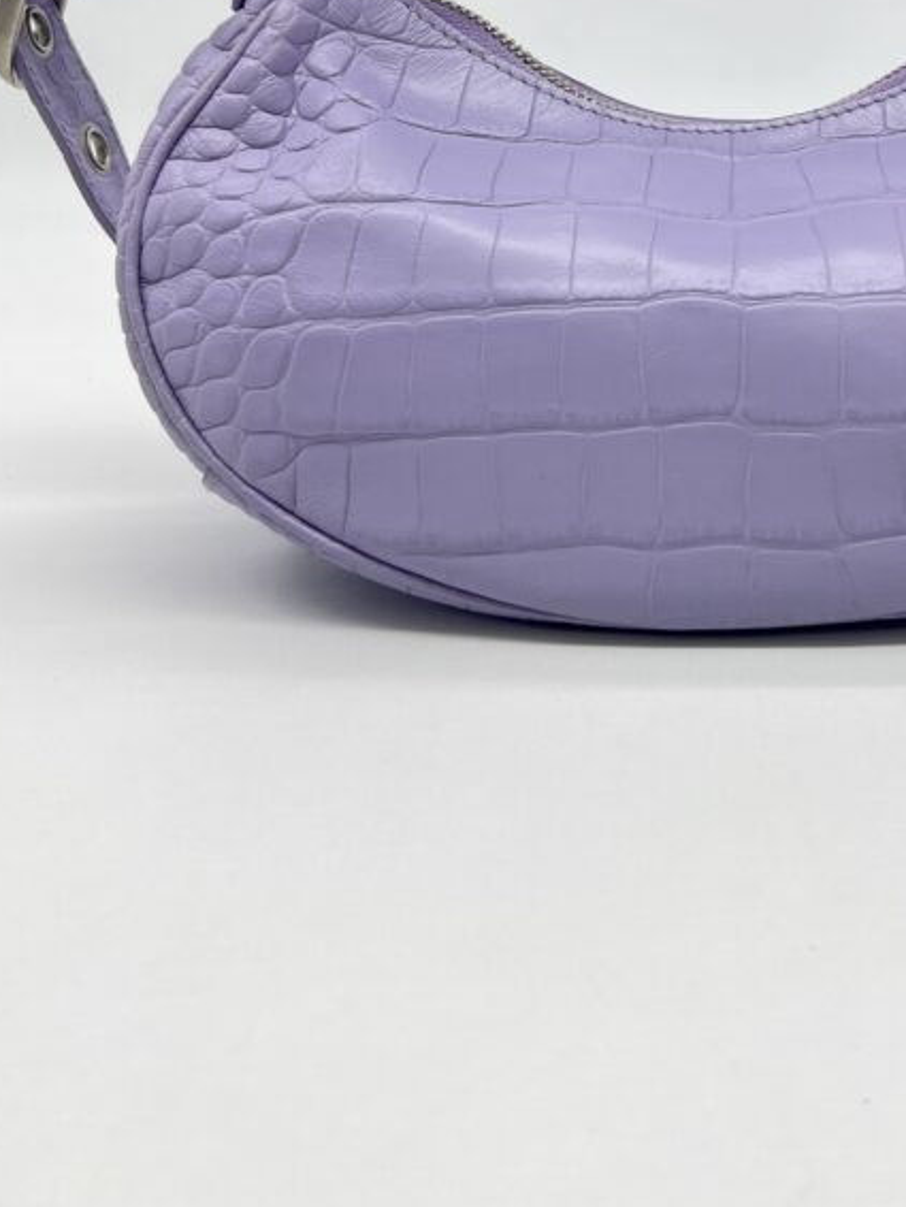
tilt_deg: -8.9
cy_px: 173
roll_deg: +0.6
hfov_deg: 30.2
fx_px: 1639
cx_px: 718
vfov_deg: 38.3
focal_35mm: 47
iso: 40
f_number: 1.5
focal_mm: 5.7
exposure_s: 1/205
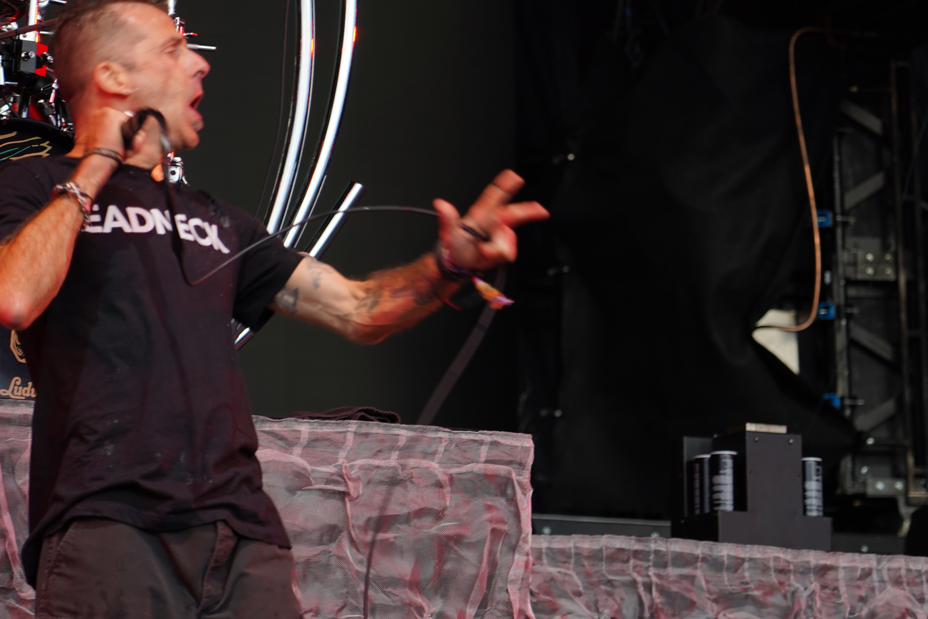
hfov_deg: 11.4
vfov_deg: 7.6
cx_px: 503
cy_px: 271
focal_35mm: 180
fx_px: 4639
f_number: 4
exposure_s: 1/125
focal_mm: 105
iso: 200
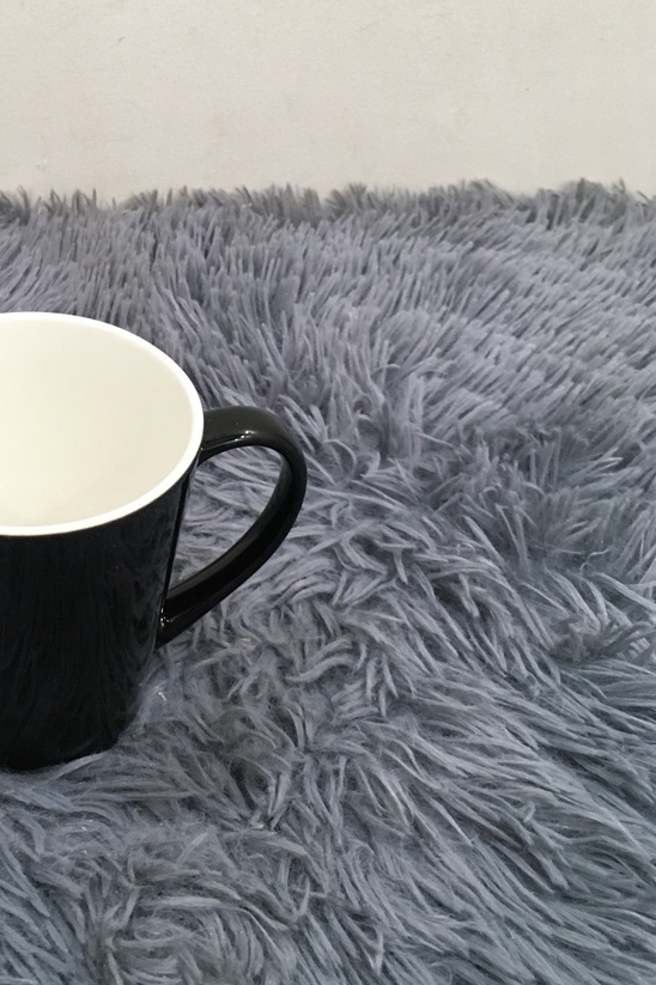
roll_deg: -0.5
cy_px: 402
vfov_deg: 44.3
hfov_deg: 29.9
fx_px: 1204
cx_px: 151
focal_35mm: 44
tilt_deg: -35.3
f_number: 2.2
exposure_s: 1/33
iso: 160
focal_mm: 4.15
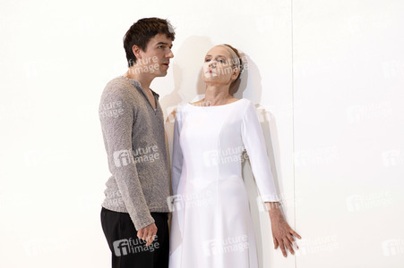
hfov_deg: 10.3
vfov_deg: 6.9
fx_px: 2243
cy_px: 134
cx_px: 202
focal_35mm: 200
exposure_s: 1/200
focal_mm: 200
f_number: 4.5
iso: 640
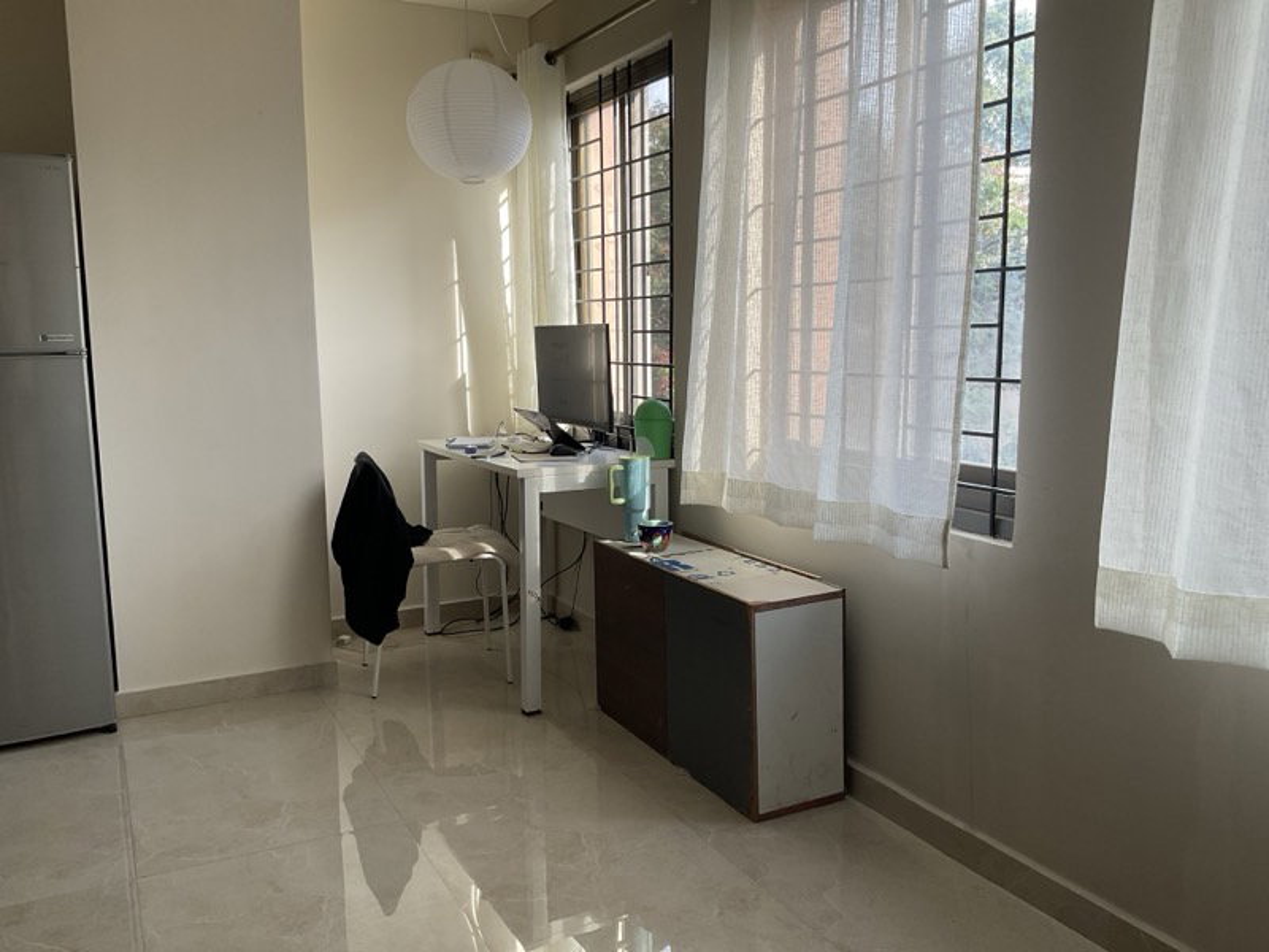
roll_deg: +0.8
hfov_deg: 61.7
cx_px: 634
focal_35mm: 29
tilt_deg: -8.0
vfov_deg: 48.2
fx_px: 1063
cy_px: 476
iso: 20
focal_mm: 3
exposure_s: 1/120
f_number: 1.8
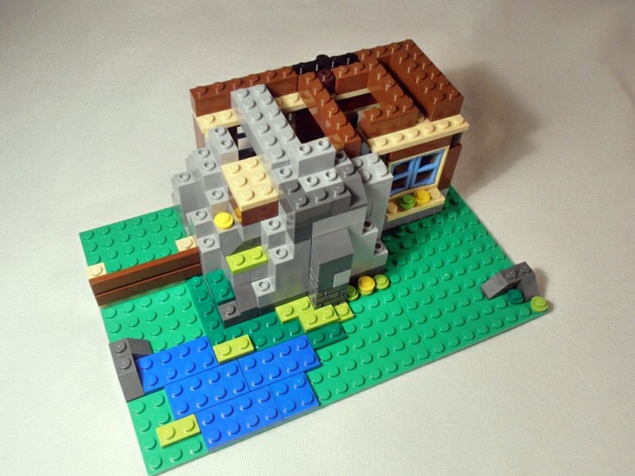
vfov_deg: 38.7
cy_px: 238
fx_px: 679
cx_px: 318
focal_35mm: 37
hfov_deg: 50.1
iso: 125
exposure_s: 1/40
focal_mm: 6.61
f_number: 3.9
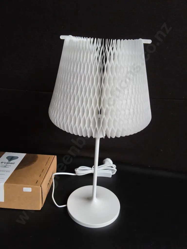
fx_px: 194
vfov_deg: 65.3
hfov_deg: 51.4
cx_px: 94
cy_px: 124
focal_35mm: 27
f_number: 2
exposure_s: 1/100
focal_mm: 2.87
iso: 50
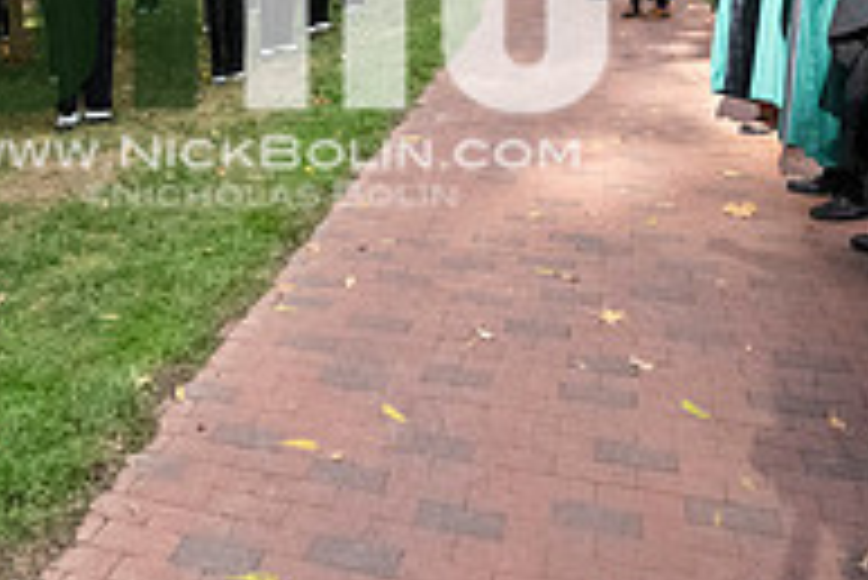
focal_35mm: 42
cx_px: 270
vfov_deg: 29.7
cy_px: -7
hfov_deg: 45.5
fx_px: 1013
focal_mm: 14
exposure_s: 1/8000
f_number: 4
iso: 6400
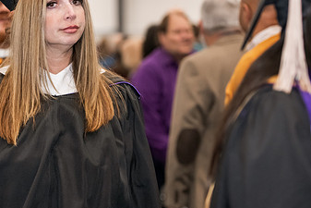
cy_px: 53
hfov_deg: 11.9
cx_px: 61
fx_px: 1486
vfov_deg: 8.0
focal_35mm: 172
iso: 2000
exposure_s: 1/200
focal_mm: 100
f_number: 3.2
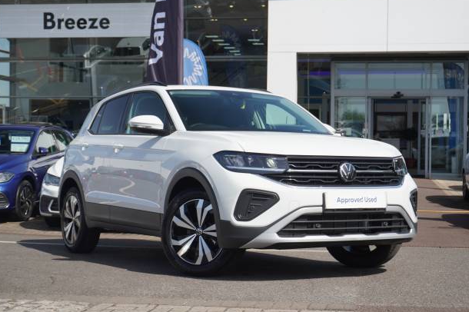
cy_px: 152
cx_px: 236
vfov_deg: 21.0
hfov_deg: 31.2
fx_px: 840
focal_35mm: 65
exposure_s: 1/250
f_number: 6.3
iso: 100
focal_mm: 41
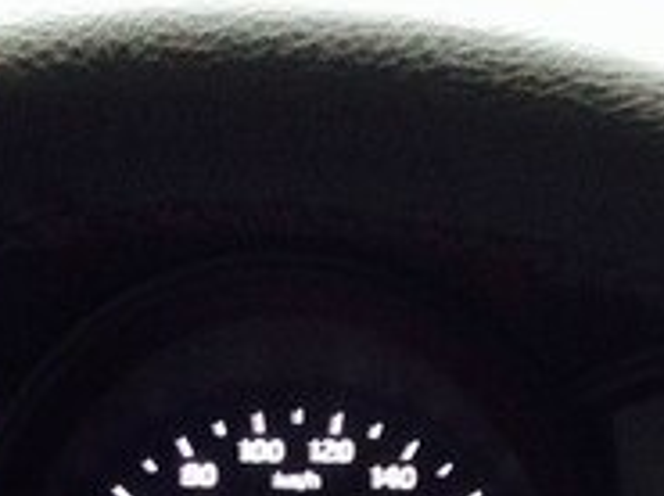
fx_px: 2259
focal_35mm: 118
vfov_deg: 11.8
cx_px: 327
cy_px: 789
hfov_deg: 16.7
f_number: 2.4
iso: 200
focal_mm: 4.12
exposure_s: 1/20
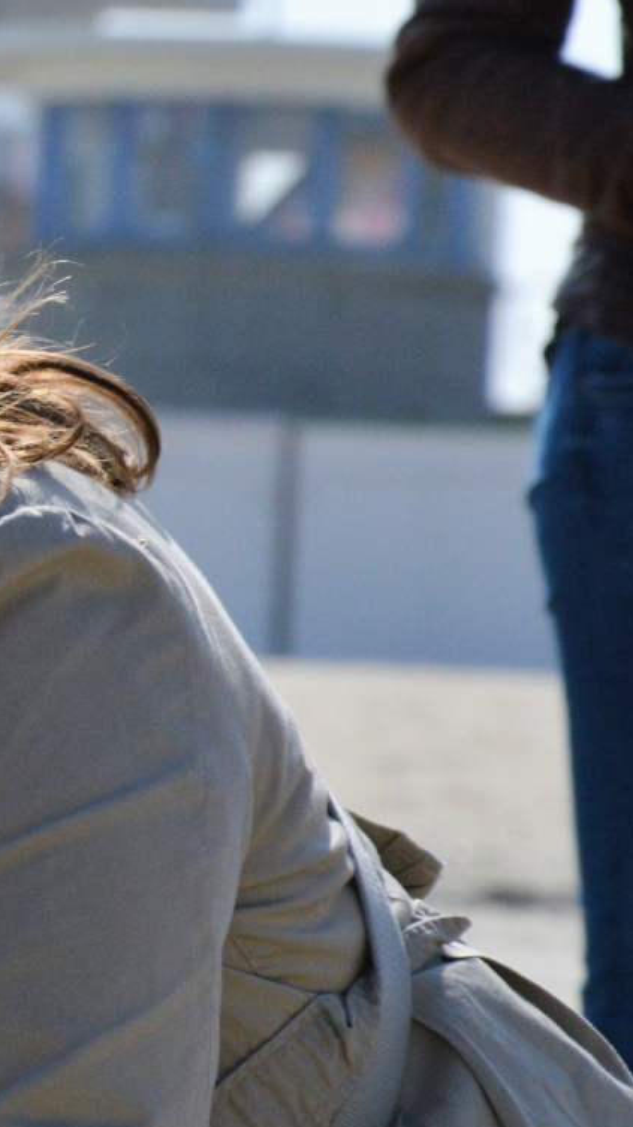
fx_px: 11776
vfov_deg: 5.5
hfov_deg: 3.1
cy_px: 381
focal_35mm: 394
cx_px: -694
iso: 800
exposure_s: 1/4000
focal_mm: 105
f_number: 9
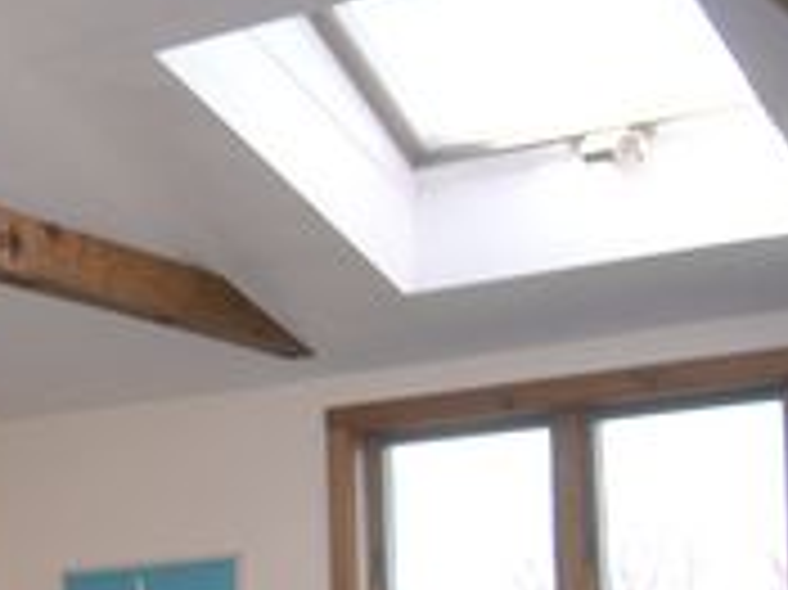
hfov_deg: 22.8
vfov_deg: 17.5
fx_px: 1865
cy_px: 604
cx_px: -27
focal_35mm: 82
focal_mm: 8
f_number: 2.8
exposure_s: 1/100
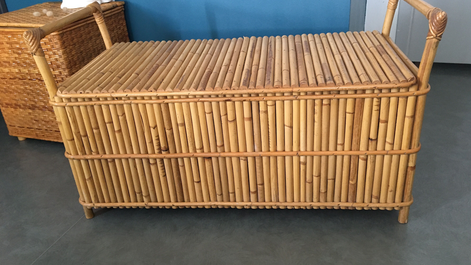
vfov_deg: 36.7
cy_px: 123
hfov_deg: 61.0
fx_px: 400
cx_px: 235
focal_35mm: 32
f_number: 2.2
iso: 200
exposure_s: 1/20
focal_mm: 4.15
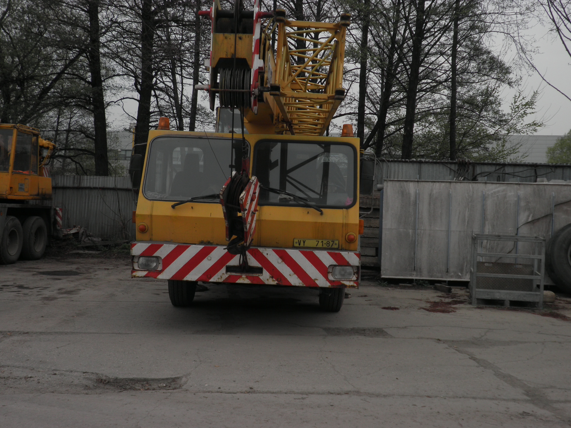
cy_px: 214
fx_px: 742
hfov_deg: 42.1
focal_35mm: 45
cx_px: 286
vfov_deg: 32.2
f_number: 4.4
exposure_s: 1/320
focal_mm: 8.2
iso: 64
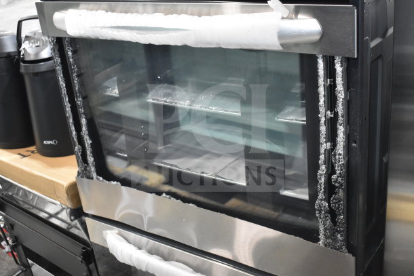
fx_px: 518
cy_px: 138
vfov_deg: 29.9
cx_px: 207
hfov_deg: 43.6
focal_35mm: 45
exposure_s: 1/50
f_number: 4.2
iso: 2200
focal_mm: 30
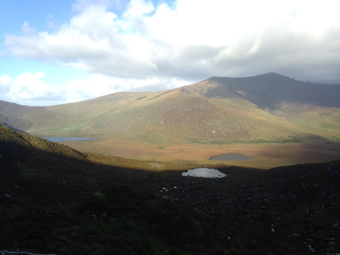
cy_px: 128
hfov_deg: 55.4
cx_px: 170
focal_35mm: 33
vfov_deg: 42.9
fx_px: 324
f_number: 2.4
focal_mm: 4.12
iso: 50
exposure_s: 1/661
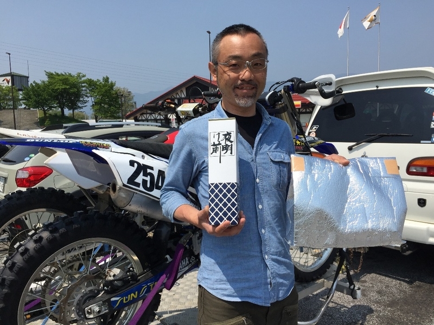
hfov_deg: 61.7
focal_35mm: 29
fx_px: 364
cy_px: 162
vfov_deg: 48.2
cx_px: 217
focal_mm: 4.15
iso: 32
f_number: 2.2
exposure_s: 1/2639
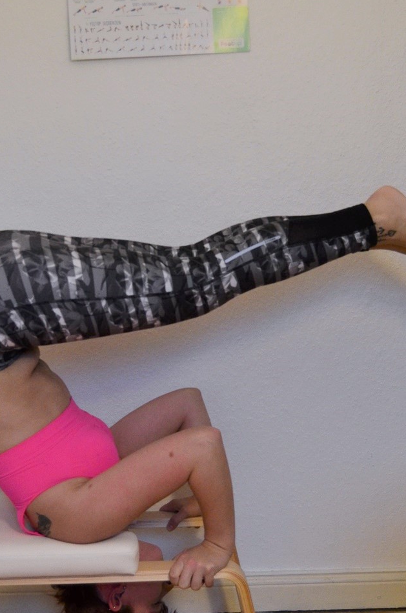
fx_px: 1138
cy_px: 246
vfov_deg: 30.1
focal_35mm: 67
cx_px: 146
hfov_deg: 20.2
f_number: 4
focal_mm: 26
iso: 1000
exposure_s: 1/60
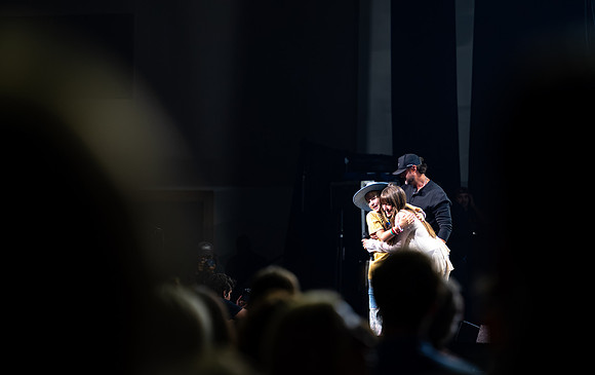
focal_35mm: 183
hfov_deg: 11.4
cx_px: 319
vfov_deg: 7.2
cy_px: 145
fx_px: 2980
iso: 250
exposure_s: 1/125
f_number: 2.8
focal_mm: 145
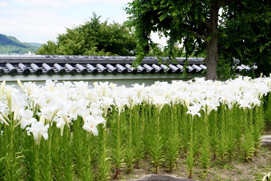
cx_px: 136
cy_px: 90
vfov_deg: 22.1
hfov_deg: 32.6
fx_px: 463
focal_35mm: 62
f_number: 9
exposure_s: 1/125
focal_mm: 41
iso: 100
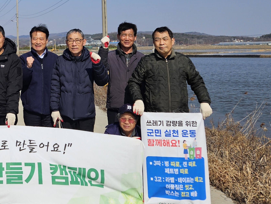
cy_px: 27
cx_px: 2
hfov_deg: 32.3
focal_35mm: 55
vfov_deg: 25.8
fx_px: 431
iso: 25
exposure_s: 1/3354
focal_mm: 5.4
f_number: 1.8
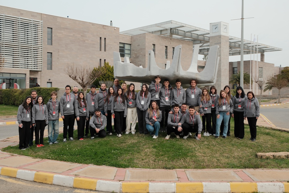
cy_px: 96
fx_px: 305
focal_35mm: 38
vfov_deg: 35.1
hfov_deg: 50.7
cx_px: 144
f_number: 9
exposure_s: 1/500
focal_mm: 25.4
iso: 800
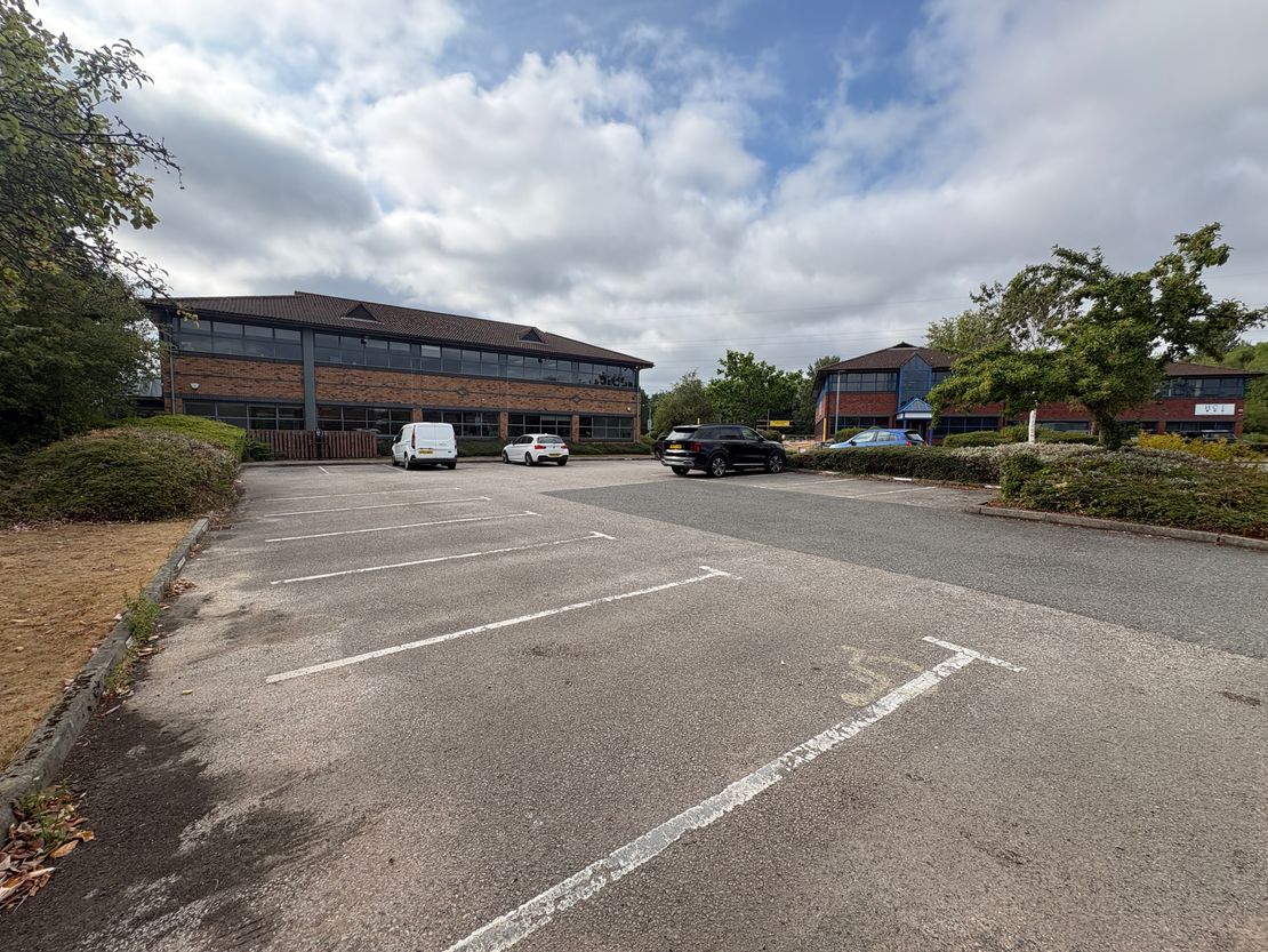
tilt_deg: -4.2
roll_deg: -0.9
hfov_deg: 102.1
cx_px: 634
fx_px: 513
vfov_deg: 85.7
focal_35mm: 14
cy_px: 476
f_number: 2.2
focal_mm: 2.22
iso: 50
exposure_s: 1/1420
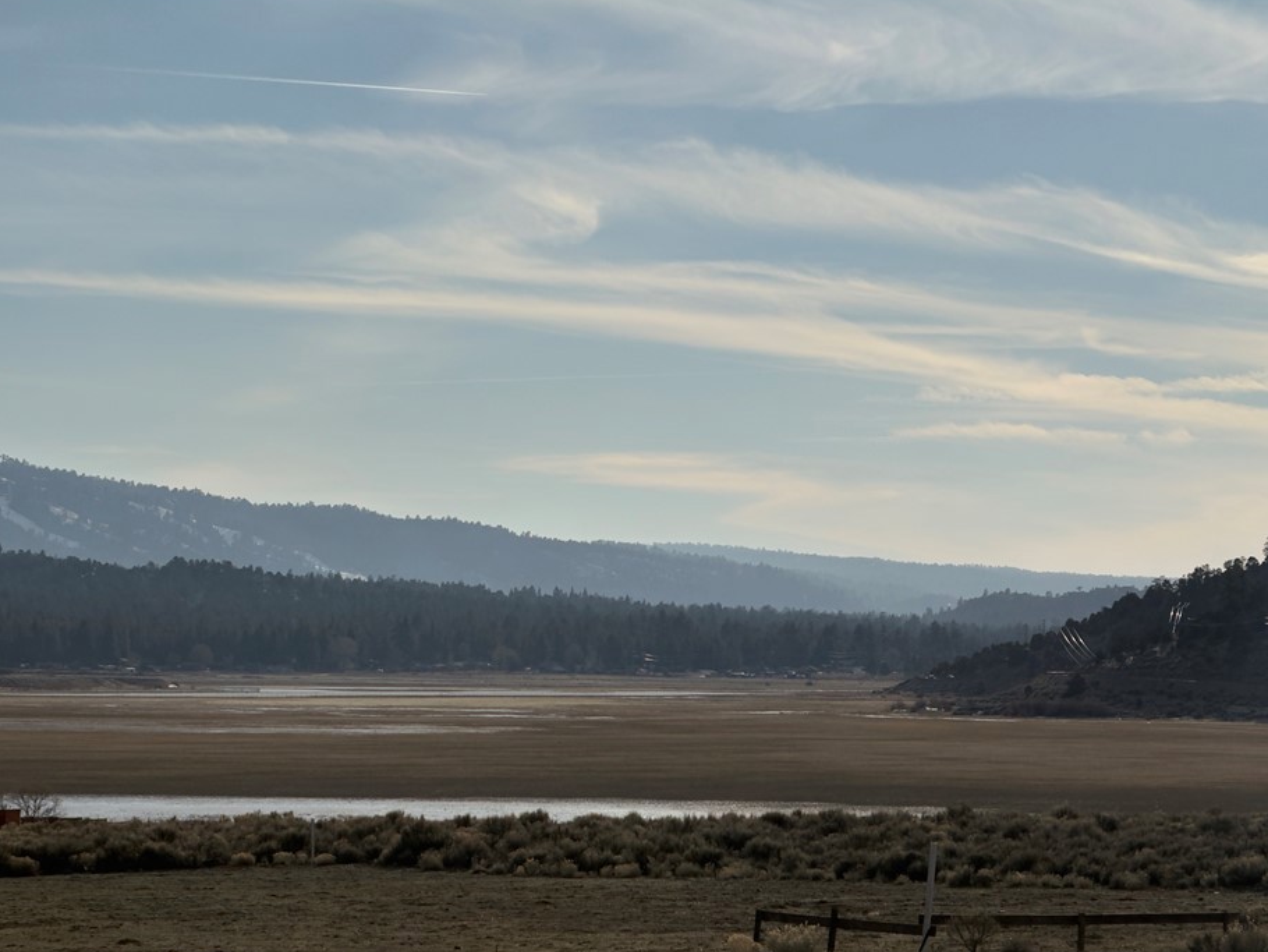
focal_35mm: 135
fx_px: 4946
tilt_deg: +1.6
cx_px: 688
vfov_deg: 11.0
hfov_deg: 14.6
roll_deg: -0.4
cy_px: 523
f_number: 2.8
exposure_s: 1/6289
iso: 40
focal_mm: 15.66
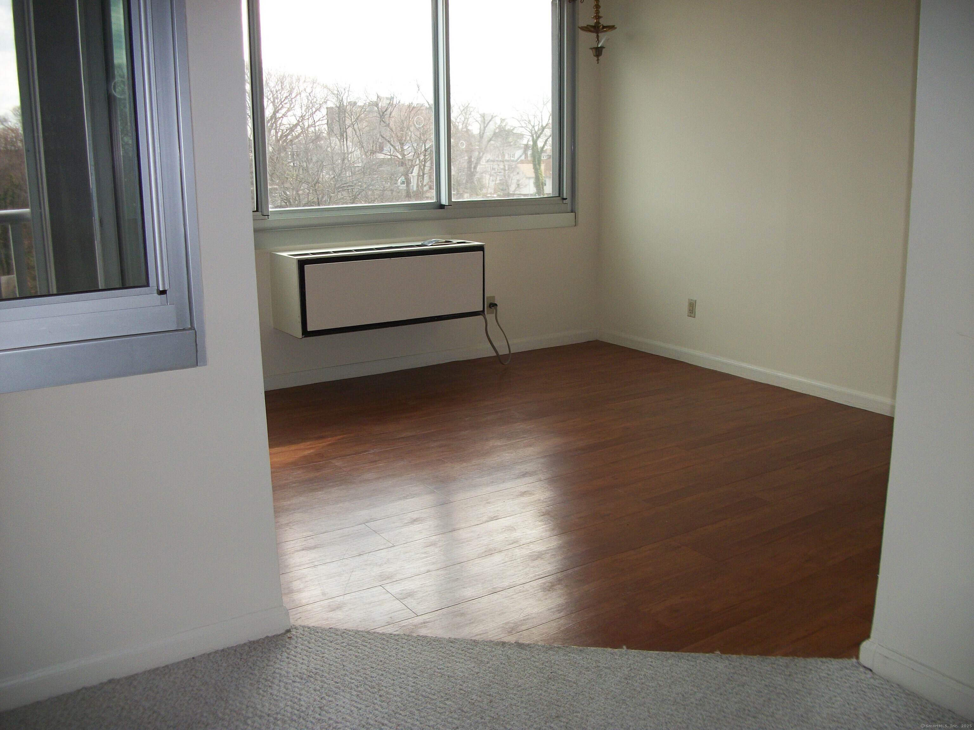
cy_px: 365
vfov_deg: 44.2
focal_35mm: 32
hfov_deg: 56.8
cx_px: 487
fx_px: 900
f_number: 2.9
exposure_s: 1/160
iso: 80
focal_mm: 5.7
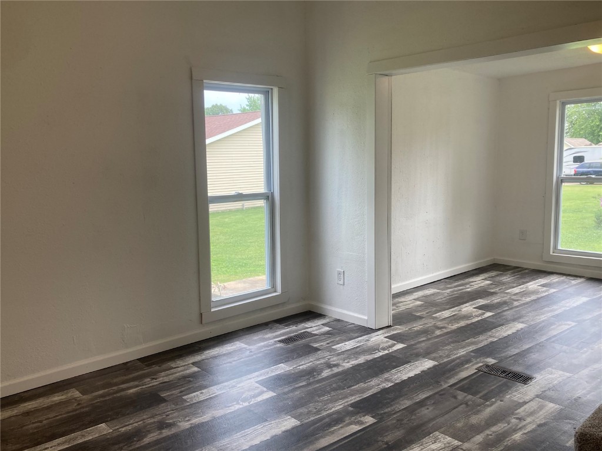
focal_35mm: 28
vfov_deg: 49.7
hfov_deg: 63.4
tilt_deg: -6.6
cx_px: 301
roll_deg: +3.4
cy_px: 226
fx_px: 487
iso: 25
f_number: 1.8
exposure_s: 1/120
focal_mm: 3.99
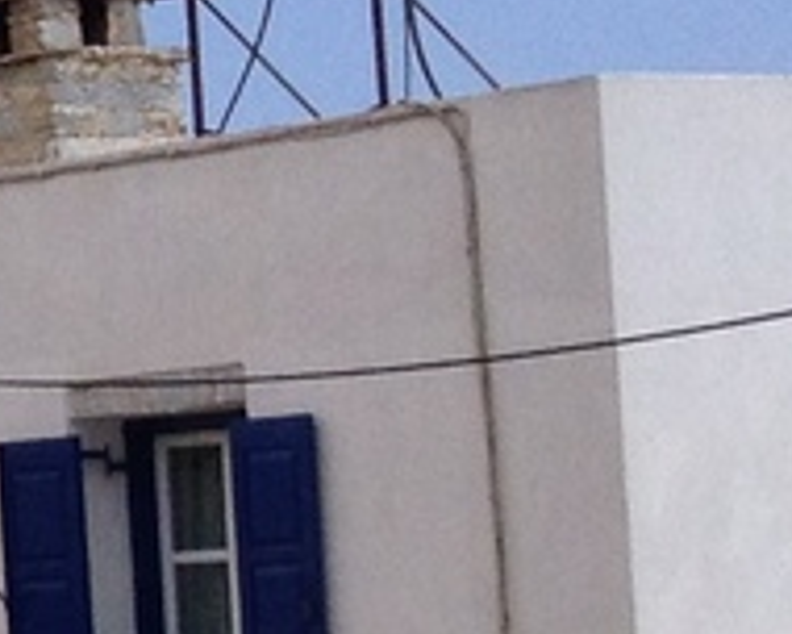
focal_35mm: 287
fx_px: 6727
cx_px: -2130
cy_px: 409
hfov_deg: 5.9
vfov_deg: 5.4
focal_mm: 4.28
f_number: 2.4
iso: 50
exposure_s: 1/2304
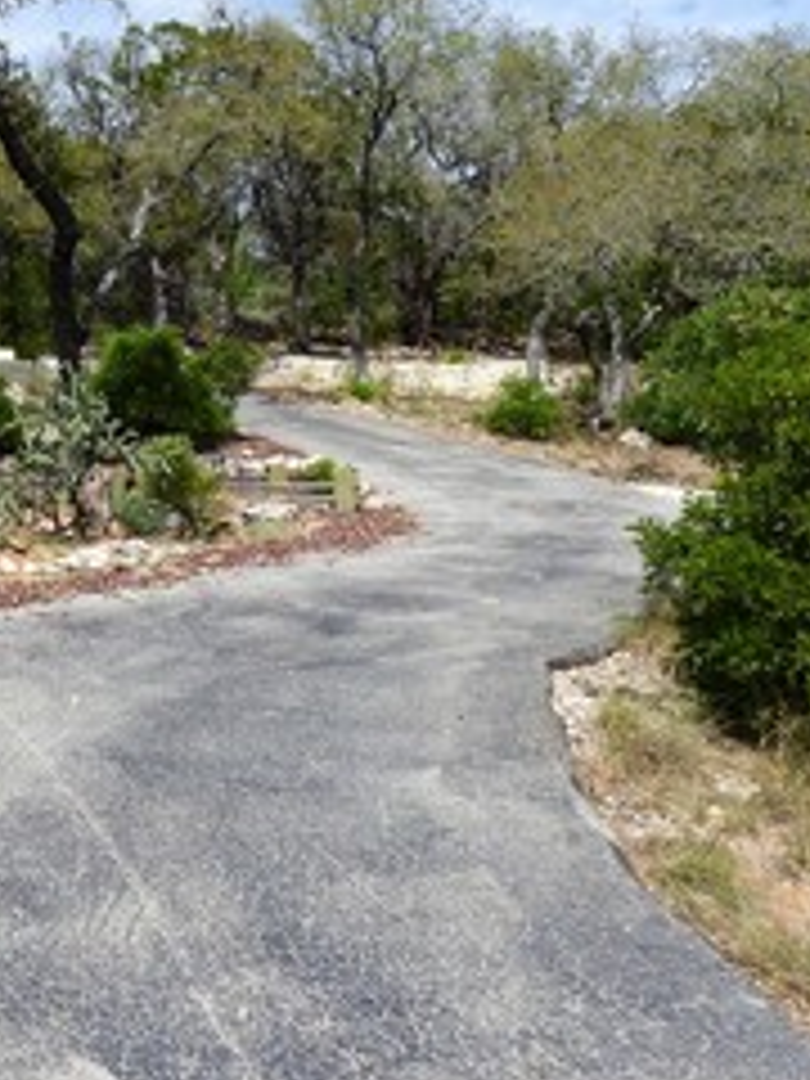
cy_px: 382
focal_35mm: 48
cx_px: 86
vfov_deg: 39.3
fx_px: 1498
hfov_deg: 29.1
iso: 100
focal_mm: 4.3
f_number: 3.2
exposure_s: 1/1600
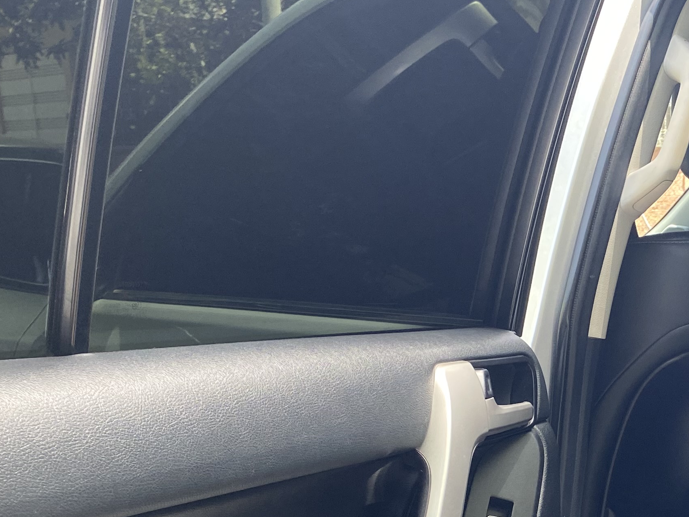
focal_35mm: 62
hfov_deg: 29.4
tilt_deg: -15.5
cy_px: 490
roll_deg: +0.2
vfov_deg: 22.9
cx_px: 670
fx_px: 1234
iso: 100
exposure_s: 1/121
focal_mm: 4.25
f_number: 1.8
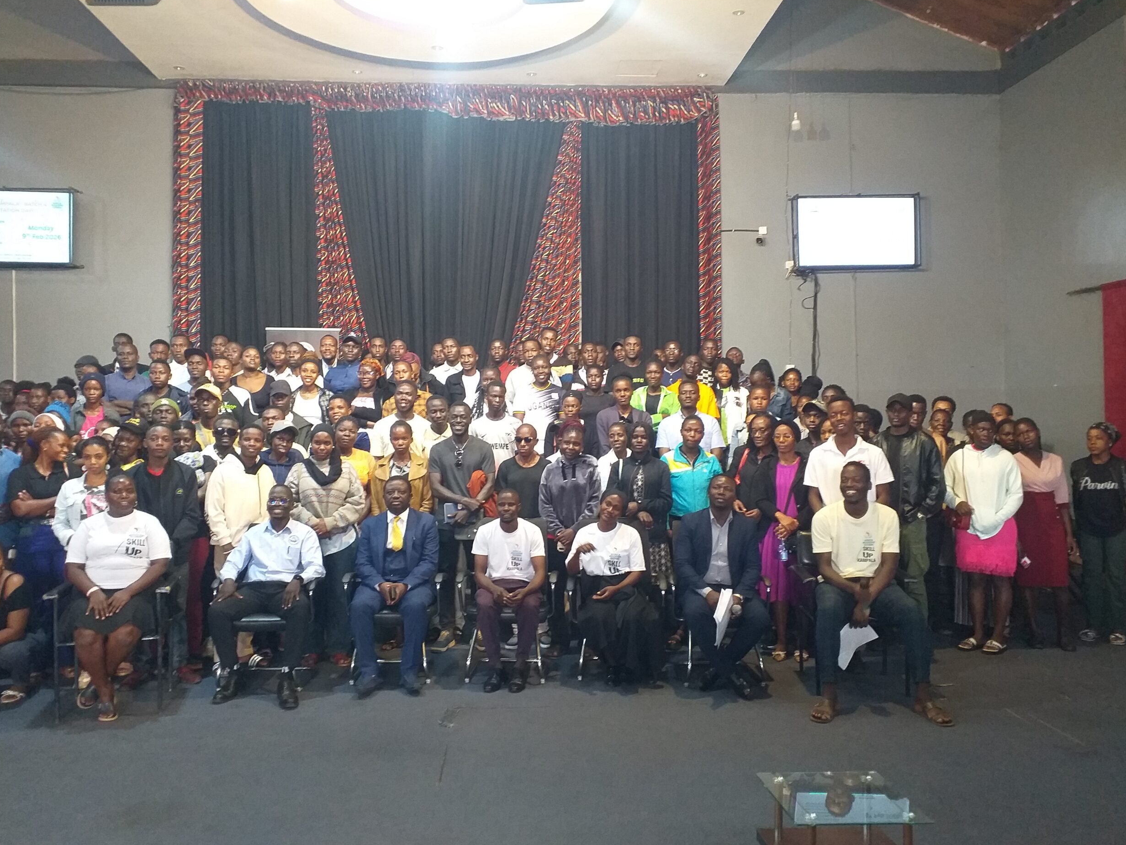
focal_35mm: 27
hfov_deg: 65.3
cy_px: 418
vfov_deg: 51.4
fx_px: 878
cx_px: 549
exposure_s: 1/33
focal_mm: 3.6
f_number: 1.9
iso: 250
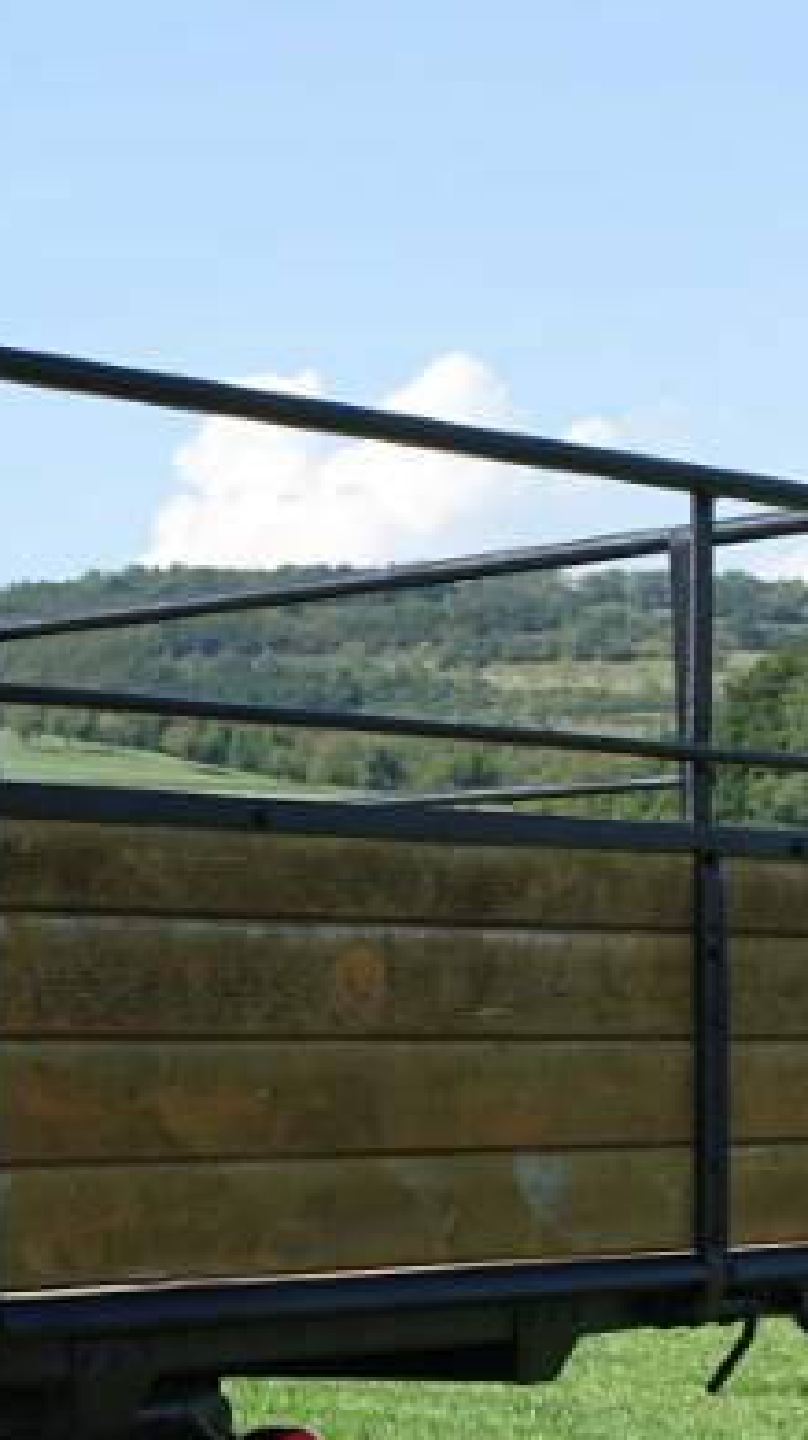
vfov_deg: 22.0
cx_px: -845
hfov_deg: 11.3
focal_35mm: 96
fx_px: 3661
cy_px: 1115
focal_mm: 11.45
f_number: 4
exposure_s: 1/640
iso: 125
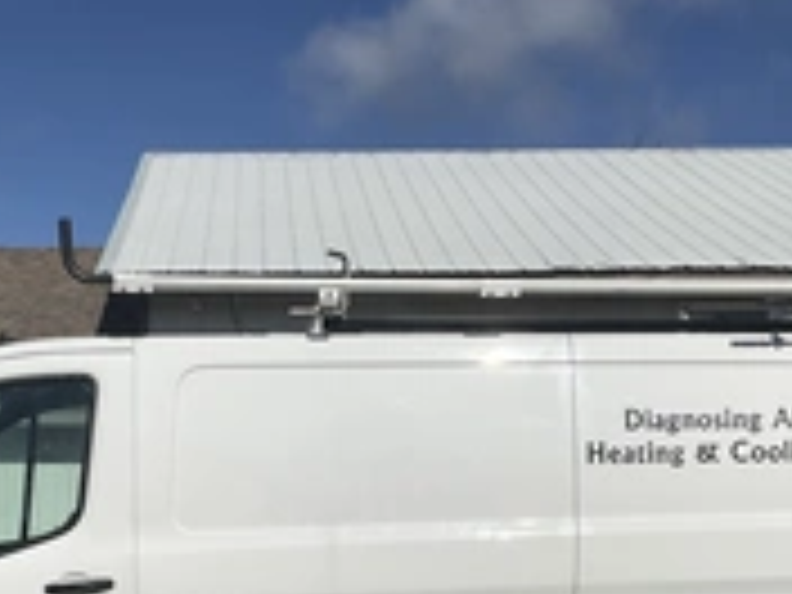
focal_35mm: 66
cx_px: 252
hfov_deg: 29.2
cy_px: 562
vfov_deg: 21.6
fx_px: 1510
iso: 25
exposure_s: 1/6536
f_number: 1.8
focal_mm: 3
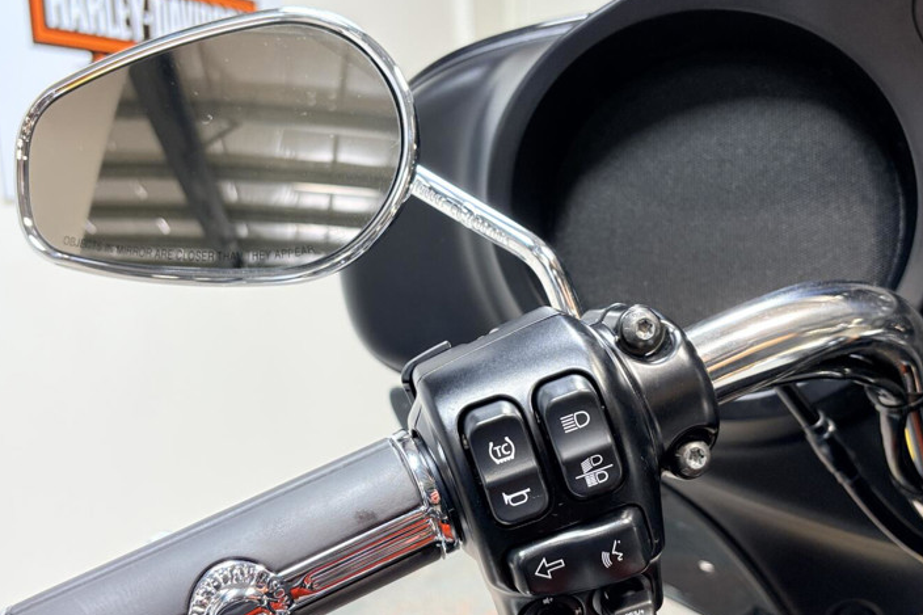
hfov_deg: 47.4
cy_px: 371
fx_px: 1051
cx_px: 481
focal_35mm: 41
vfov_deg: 32.5
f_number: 1.6
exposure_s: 1/120
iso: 64
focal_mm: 5.96
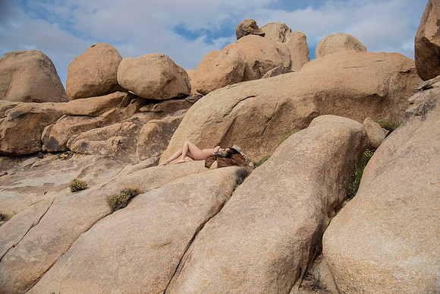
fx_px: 391
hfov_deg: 58.7
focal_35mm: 32
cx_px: 220
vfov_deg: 41.1
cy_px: 147
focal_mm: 32
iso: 100
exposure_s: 1/1600
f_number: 4
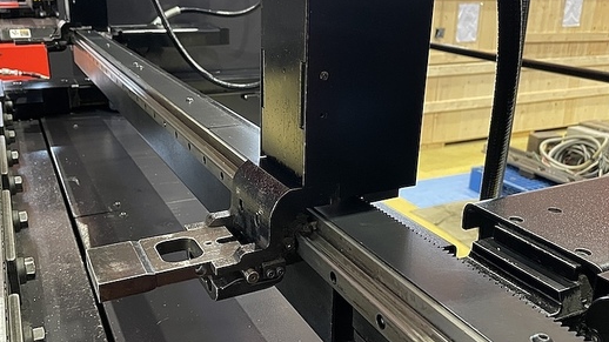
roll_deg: -1.9
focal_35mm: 35
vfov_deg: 33.7
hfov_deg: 56.6
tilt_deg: -17.8
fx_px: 565
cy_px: 166
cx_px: 301
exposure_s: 1/33
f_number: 1.6
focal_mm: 4.2
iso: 400
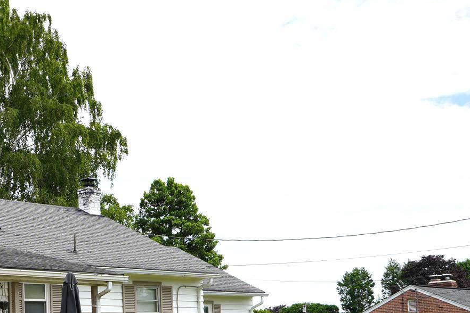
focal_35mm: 65
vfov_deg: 20.3
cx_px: 88
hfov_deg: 30.2
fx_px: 849
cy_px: 311
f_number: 10
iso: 100
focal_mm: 28
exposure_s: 1/160
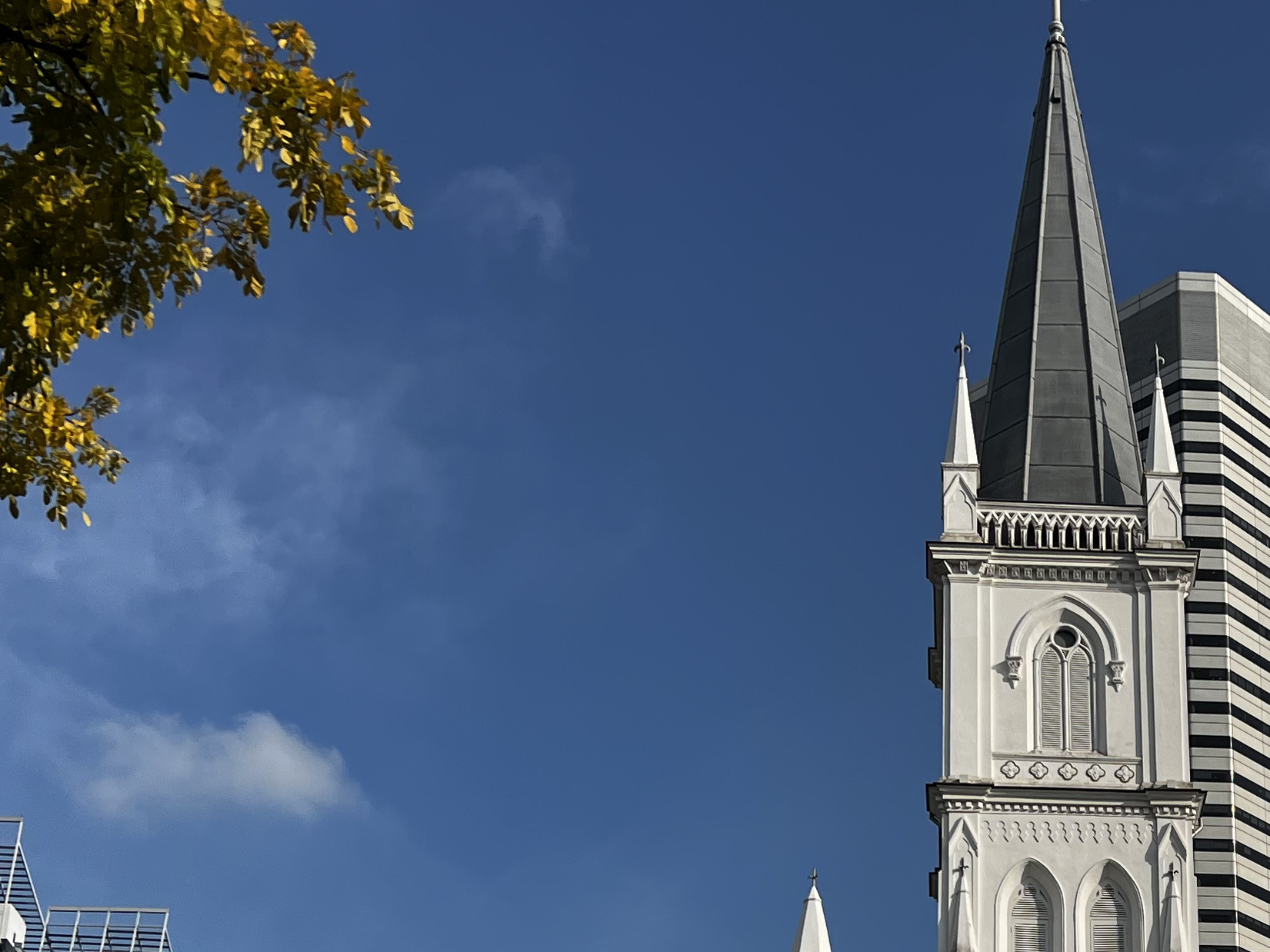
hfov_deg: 29.2
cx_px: 1194
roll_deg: +1.7
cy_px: 1019
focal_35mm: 63
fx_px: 2311
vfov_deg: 22.1
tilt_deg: +19.9
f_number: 1.5
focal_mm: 5.7
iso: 50
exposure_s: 1/8000
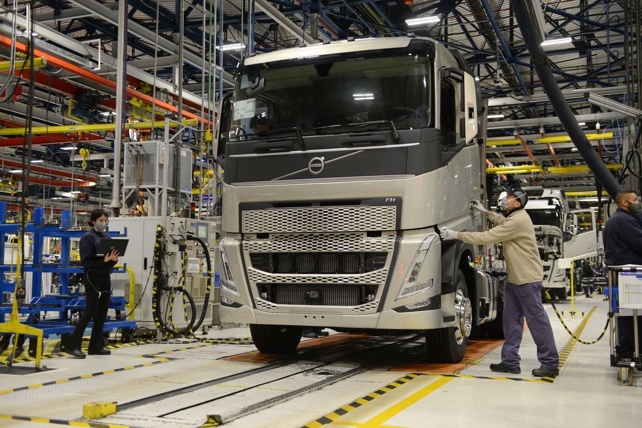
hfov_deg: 48.5
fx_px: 713
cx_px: 321
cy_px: 214
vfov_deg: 33.4
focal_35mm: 40
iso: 800
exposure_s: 1/90
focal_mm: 40
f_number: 3.3
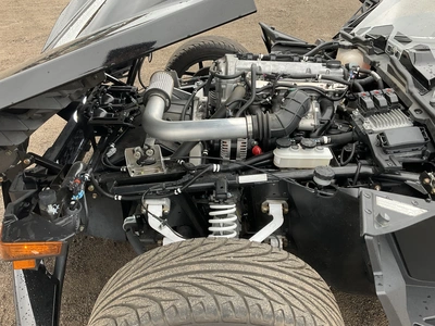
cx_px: 218
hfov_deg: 61.7
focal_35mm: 29
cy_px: 163
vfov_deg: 48.2
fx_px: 364
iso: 32
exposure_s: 1/122
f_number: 1.8
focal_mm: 3
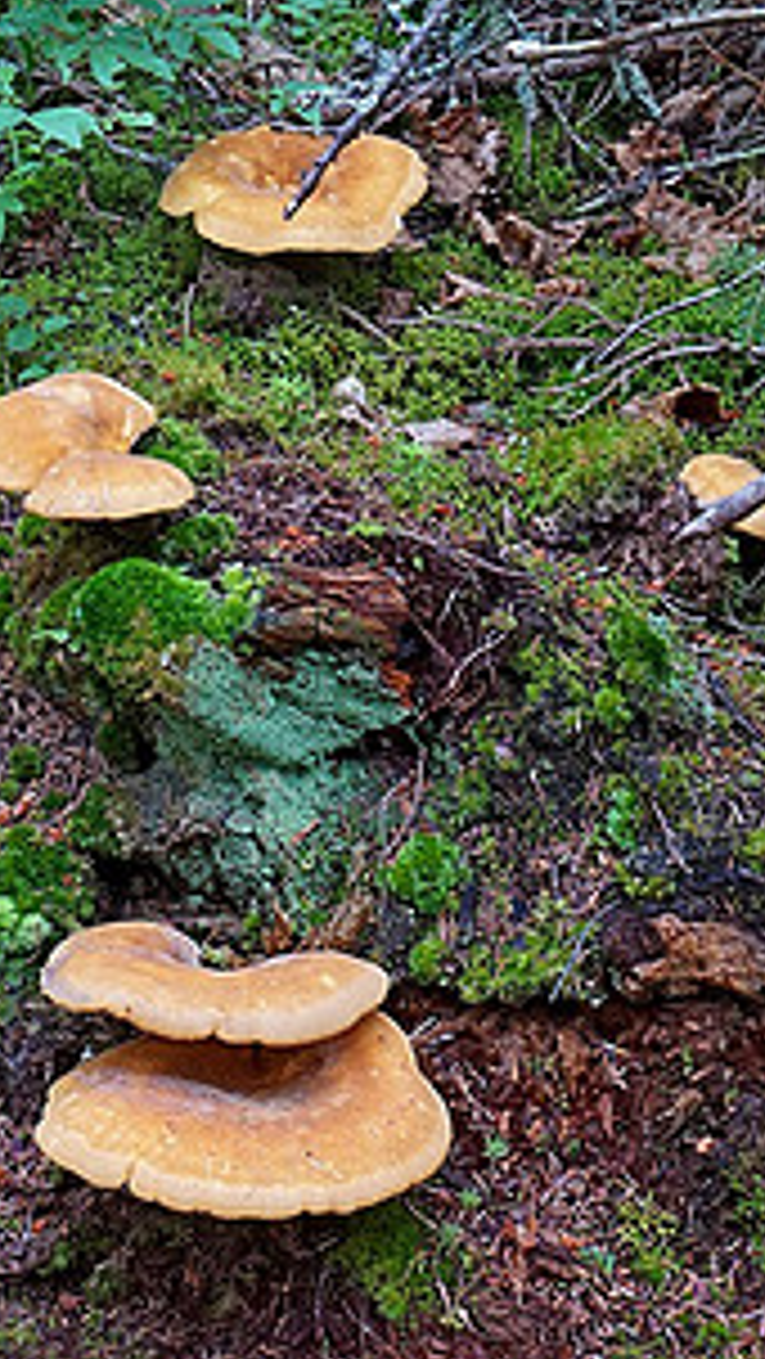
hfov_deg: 9.4
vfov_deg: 16.7
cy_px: 747
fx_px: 4641
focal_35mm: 129
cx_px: 511
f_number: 13
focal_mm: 55
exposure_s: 1/40
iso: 1000
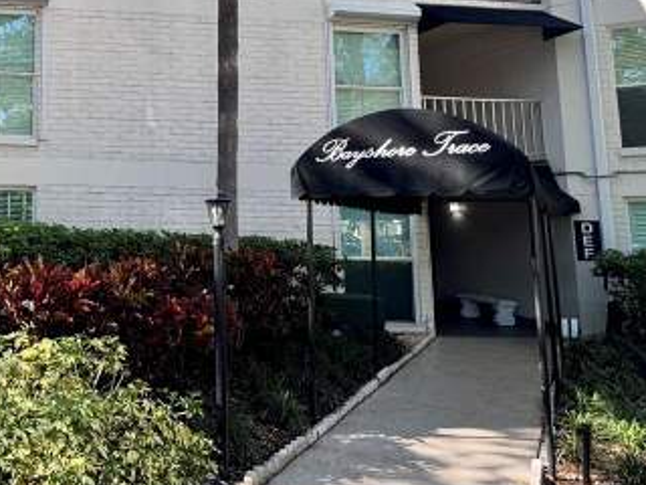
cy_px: 142
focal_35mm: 35
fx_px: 653
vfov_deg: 39.9
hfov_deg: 46.4
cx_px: 40
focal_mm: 2.22
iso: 40
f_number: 2.2
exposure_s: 1/123
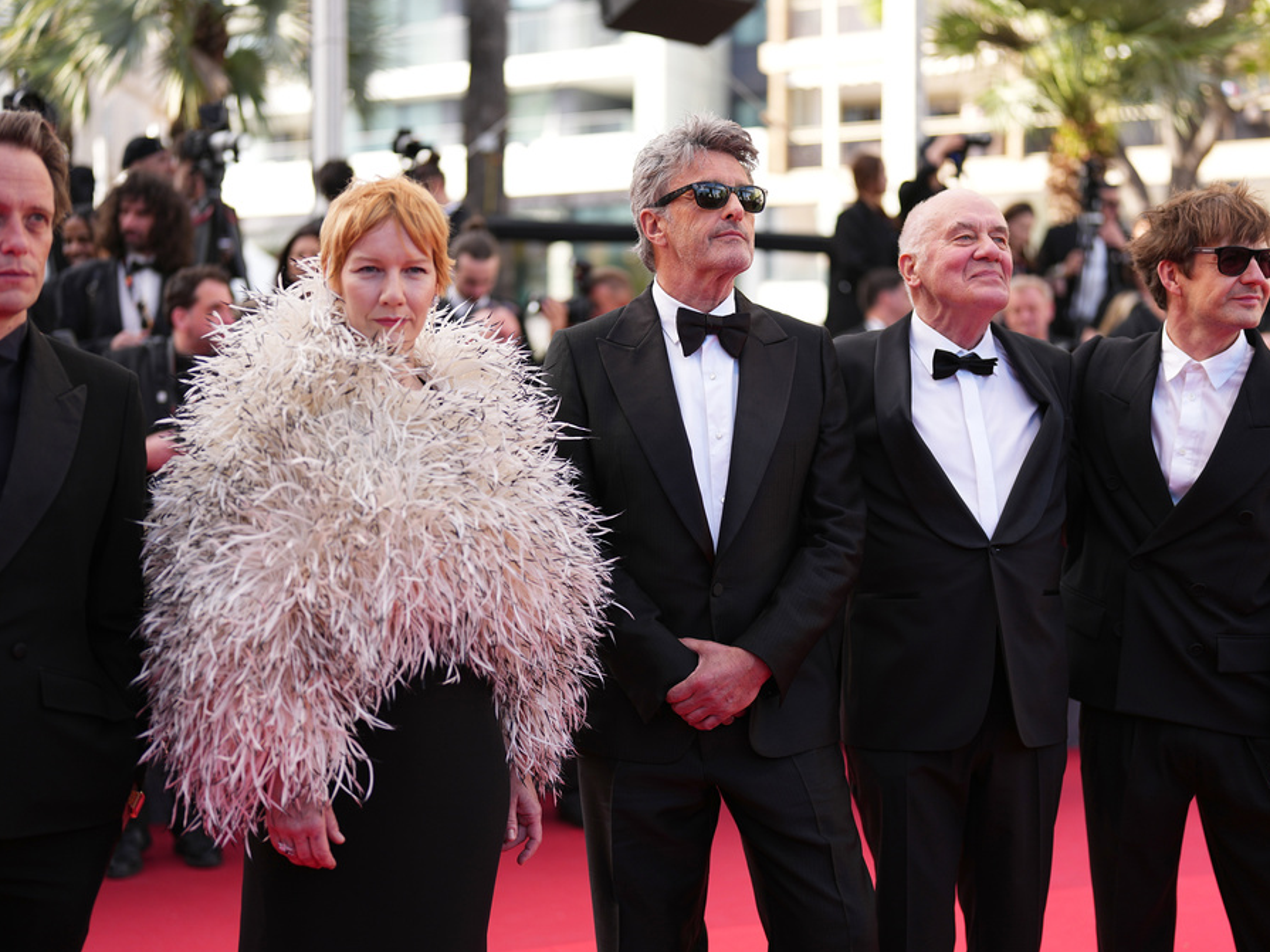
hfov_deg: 34.9
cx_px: 630
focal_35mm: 55
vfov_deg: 26.6
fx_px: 2018
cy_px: 480
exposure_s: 1/1000
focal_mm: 50
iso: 125
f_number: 1.4
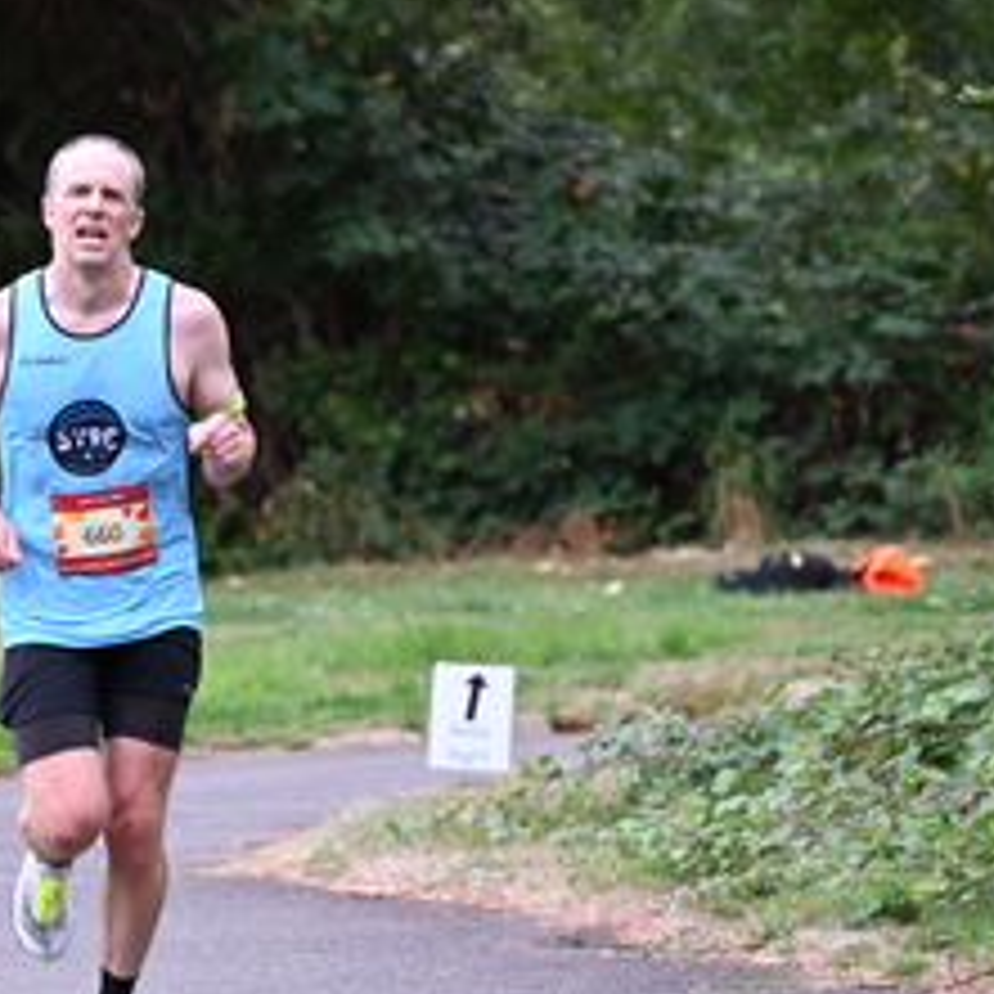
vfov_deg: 4.1
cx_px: 54
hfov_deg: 4.1
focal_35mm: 424
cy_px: 358
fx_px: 13775
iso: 2000
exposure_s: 1/250
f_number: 6.3
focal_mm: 200
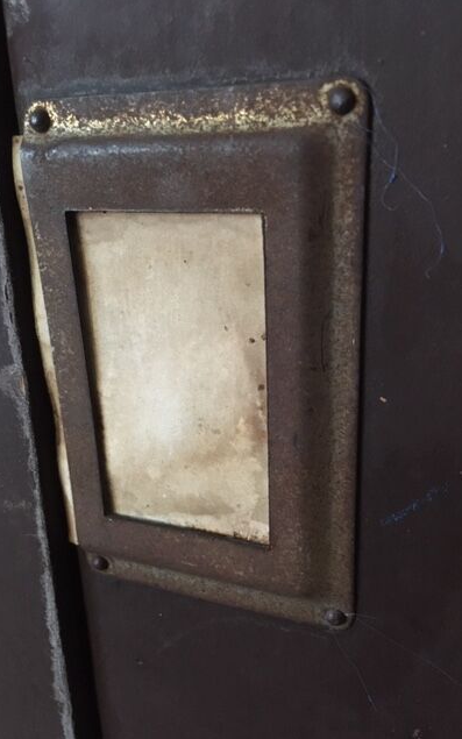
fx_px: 624
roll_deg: +2.6
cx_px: 218
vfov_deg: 61.2
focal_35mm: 31
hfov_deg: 40.6
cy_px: 369
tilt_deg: -22.4
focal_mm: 4.15
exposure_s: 1/17
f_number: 2.2
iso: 250
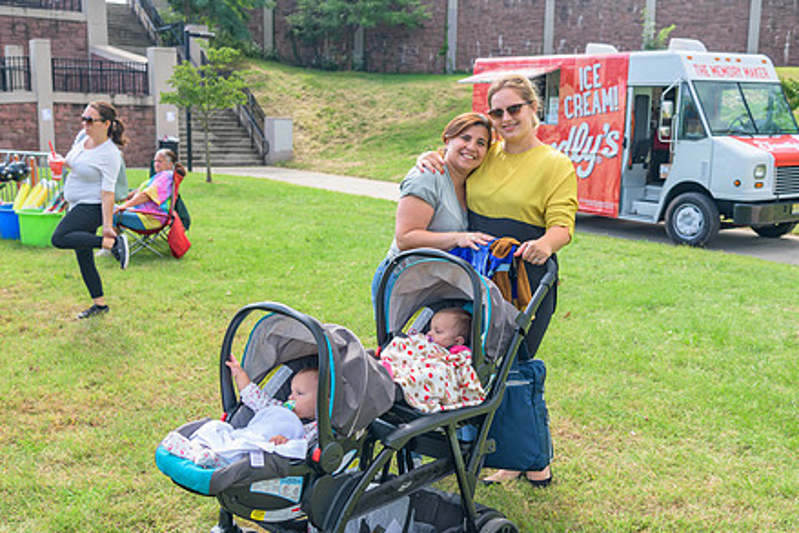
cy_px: 279
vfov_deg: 32.6
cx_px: 391
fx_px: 910
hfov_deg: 47.4
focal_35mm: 41
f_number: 4
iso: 110
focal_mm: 31
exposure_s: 1/160
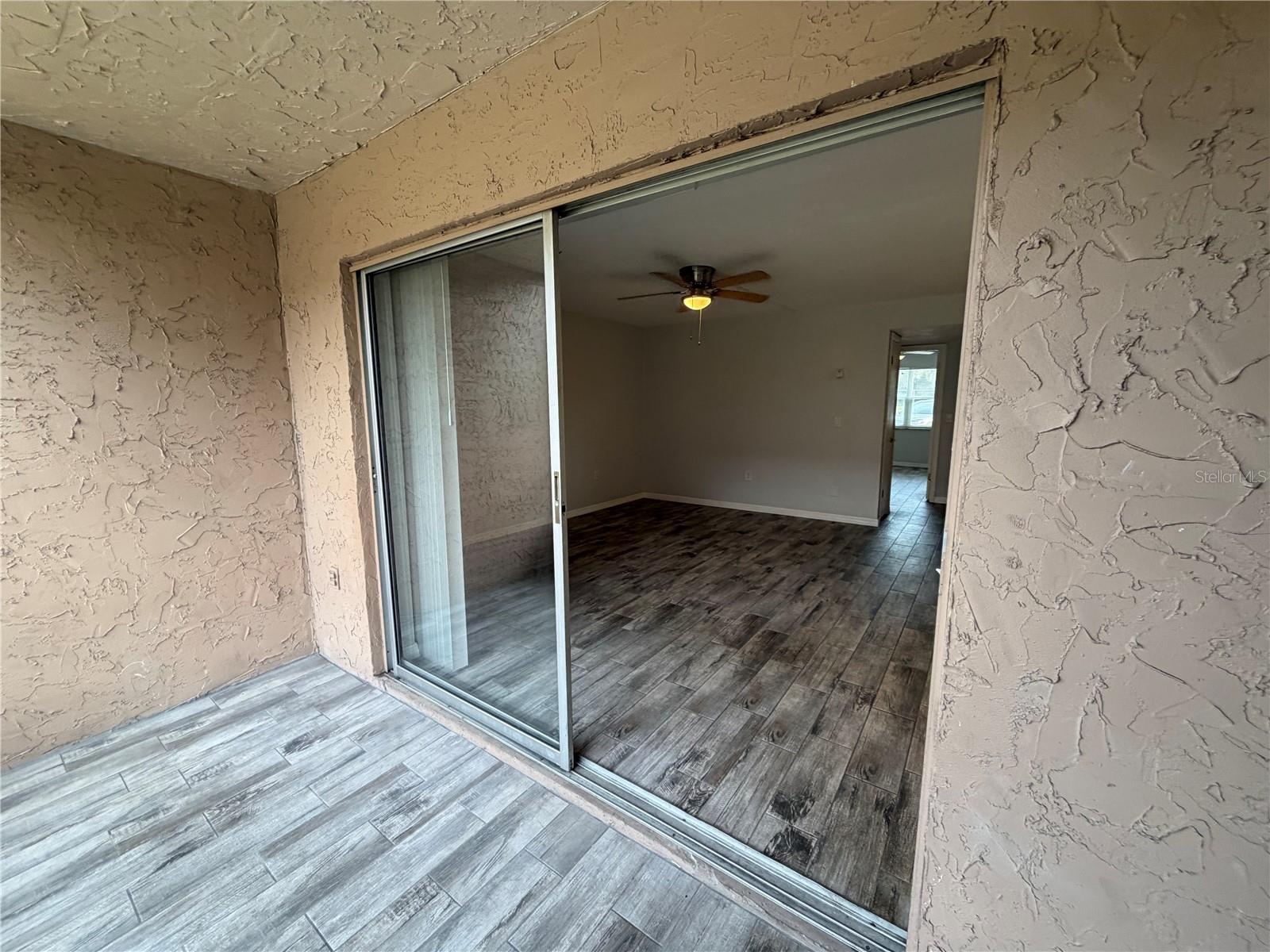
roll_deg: +1.7
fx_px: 514
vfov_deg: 85.7
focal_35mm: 14
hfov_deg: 102.1
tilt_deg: -7.6
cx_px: 635
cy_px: 476
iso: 160
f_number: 2.2
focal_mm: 2.22
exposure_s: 1/120
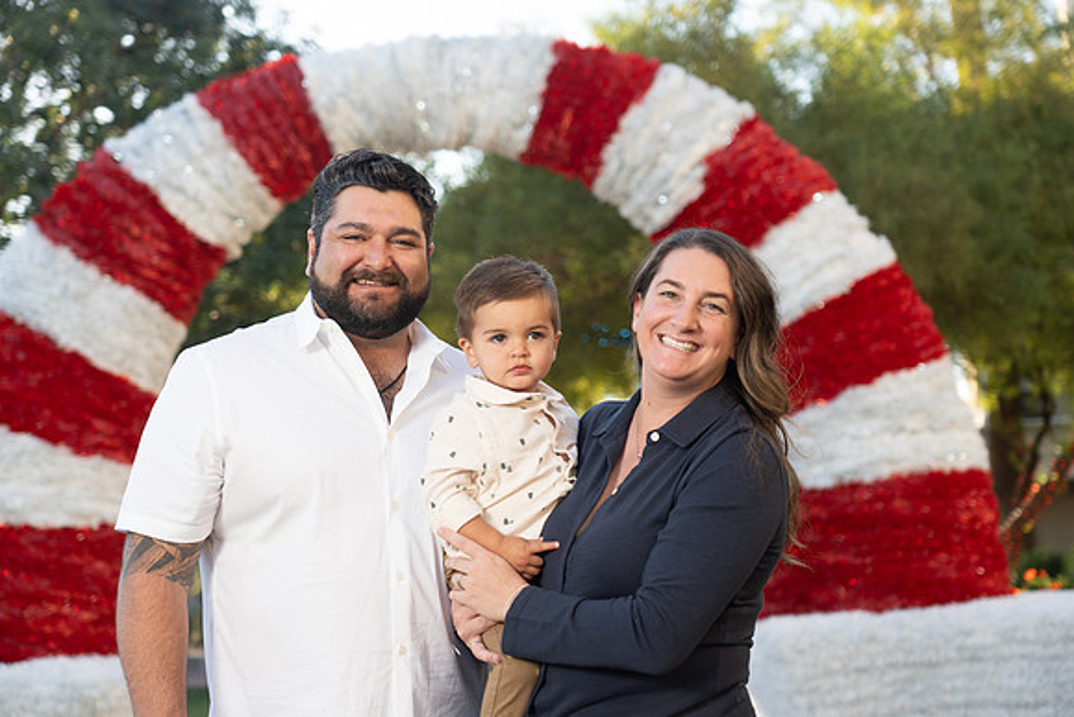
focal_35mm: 66
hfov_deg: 30.5
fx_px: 1969
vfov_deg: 20.6
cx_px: 537
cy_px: 358
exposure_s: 1/200
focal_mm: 66
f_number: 4
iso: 160
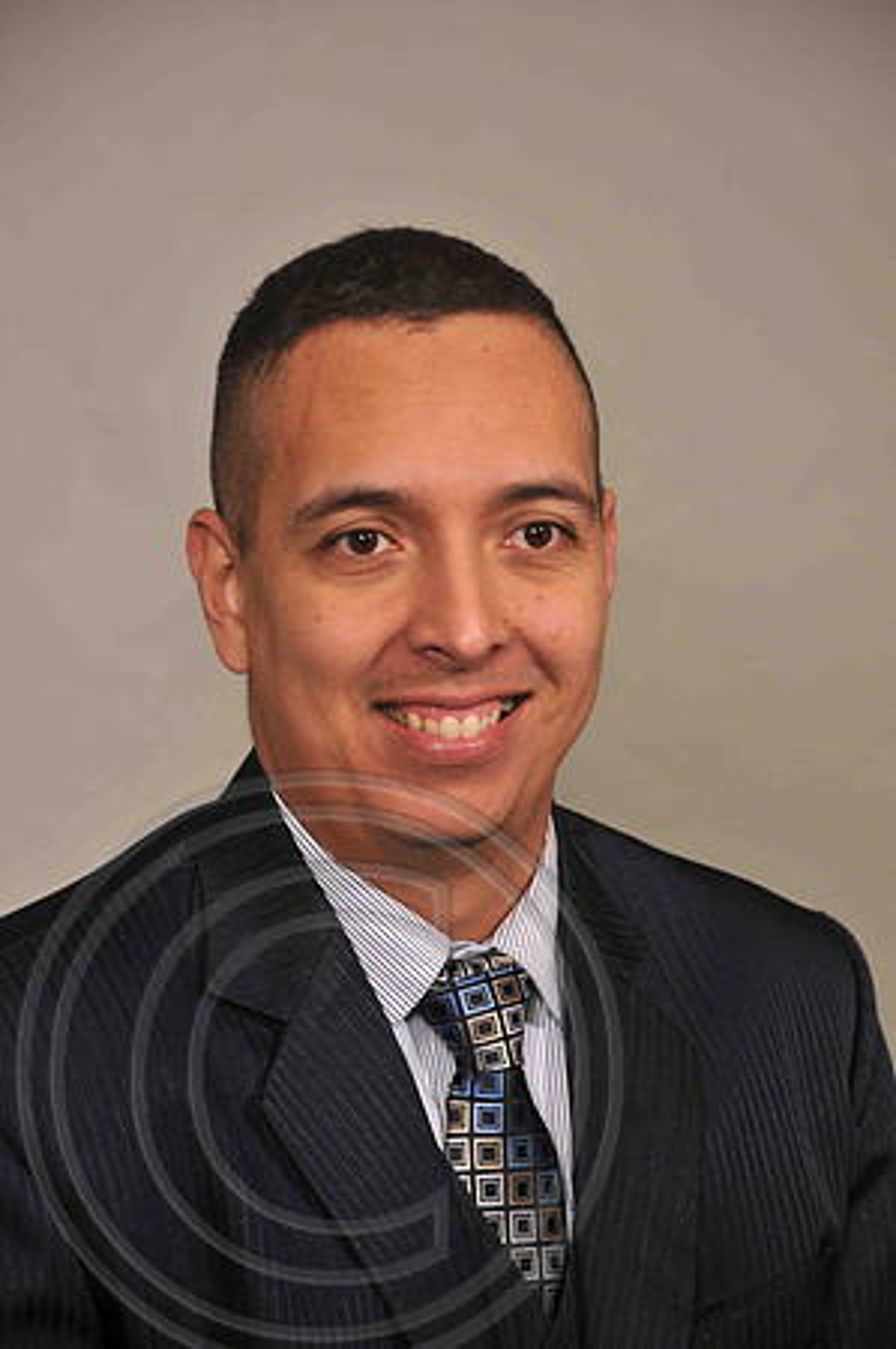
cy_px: 674
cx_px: 448
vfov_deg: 14.4
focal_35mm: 142
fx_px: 5332
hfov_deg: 9.6
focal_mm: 95
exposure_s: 1/60
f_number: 6.3
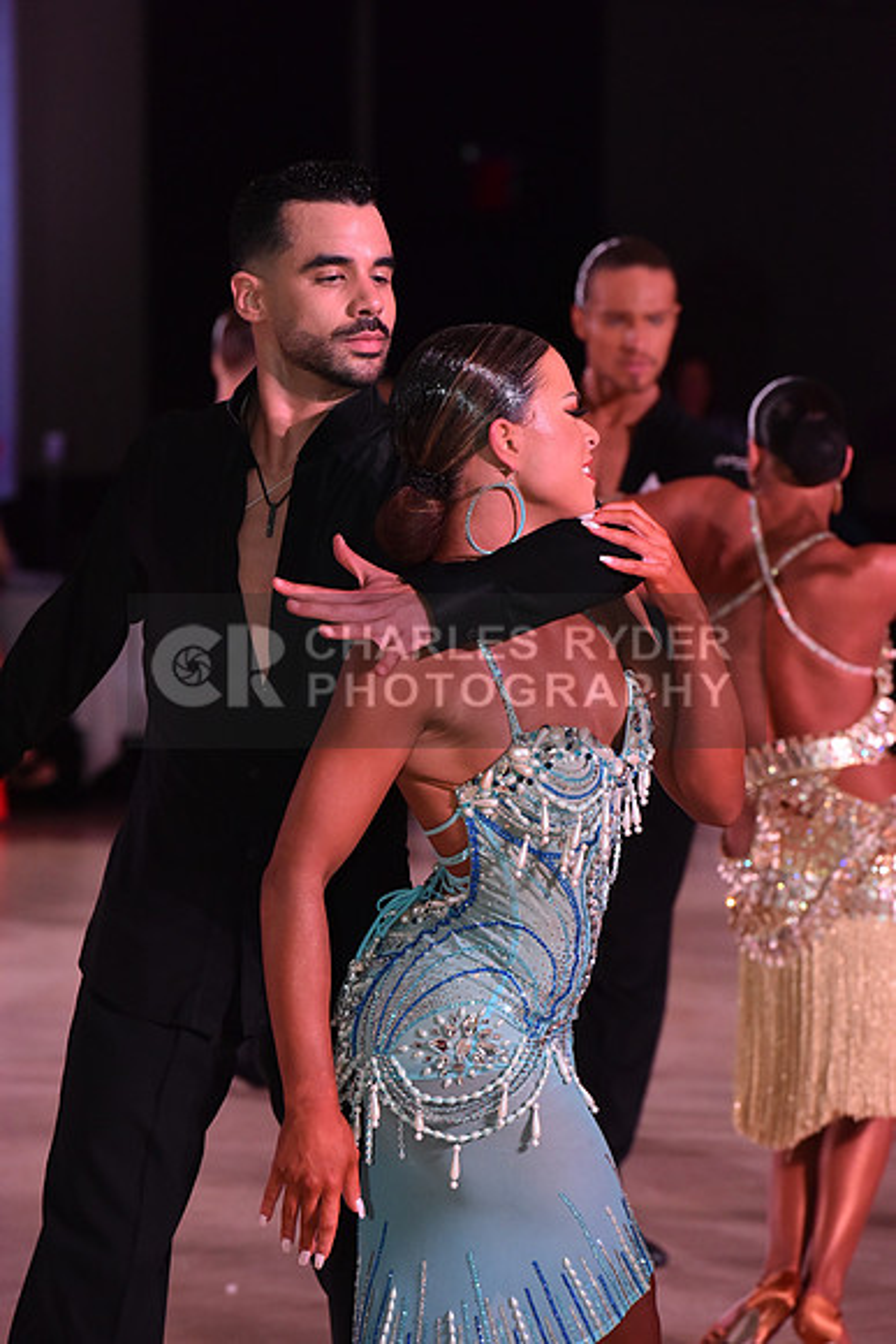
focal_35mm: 200
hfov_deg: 6.9
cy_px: 672
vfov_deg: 10.3
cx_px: 448
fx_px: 7462
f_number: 7.1
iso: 2500
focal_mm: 200
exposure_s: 1/320
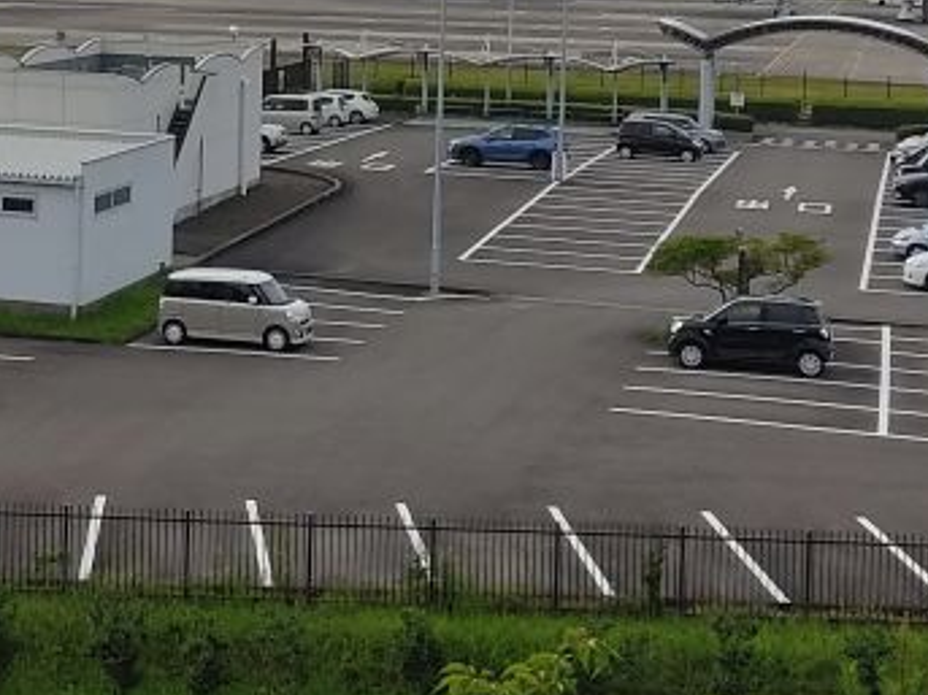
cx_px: -8
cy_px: -27
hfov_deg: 20.8
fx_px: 2439
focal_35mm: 91
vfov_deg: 15.9
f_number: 1.79
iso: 100
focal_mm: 4.74
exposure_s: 1/1682
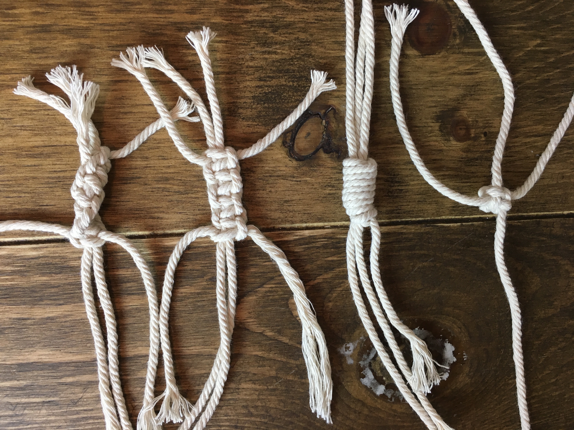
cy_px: 215
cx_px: 287
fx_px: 481
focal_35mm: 29
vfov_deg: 48.2
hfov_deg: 61.7
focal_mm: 4.15
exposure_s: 1/30
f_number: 2.2
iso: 50
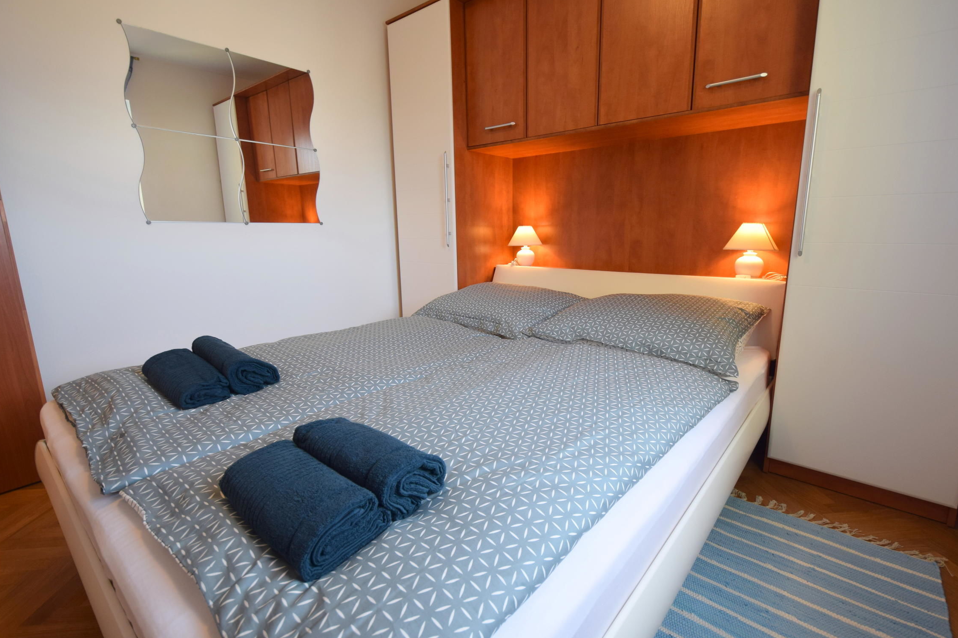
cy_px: 307
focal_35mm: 16
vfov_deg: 73.7
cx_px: 499
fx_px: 426
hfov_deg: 96.7
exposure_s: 1/60
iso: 450
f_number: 4
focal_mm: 10
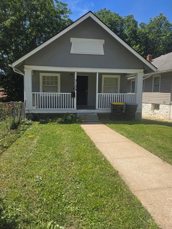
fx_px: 159
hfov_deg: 56.8
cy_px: 110
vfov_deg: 71.6
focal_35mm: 24
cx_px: 83
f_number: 1.7
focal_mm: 6.3
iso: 12
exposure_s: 1/616
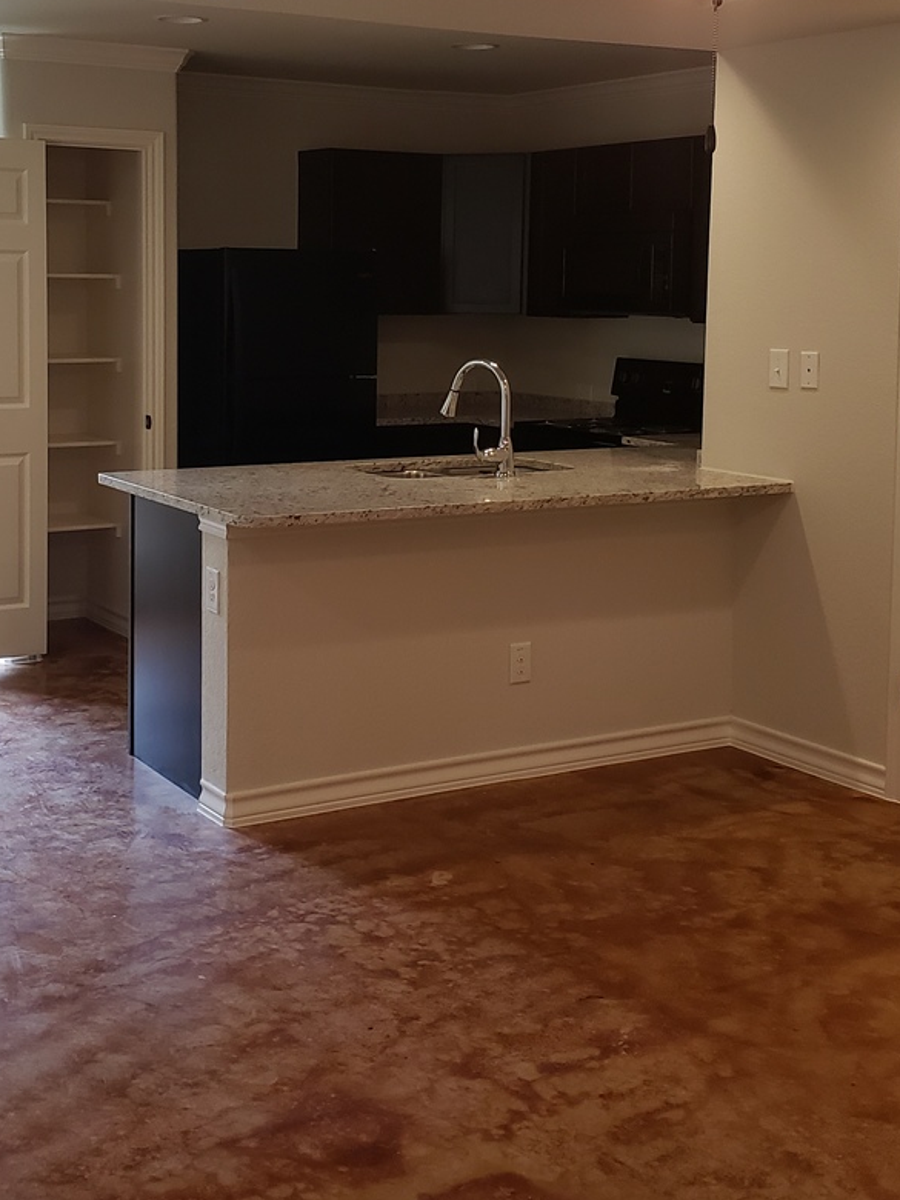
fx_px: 1664
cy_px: 389
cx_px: 303
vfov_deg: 39.1
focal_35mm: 48
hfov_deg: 30.1
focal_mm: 4.3
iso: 250
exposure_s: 1/120
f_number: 2.4
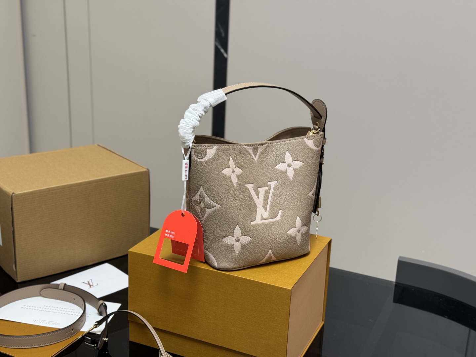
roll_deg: -2.5
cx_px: 238
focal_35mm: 48
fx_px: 660
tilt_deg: -17.9
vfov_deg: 30.3
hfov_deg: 39.7
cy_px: 178
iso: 80
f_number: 1.78
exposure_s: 1/50
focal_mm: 6.76
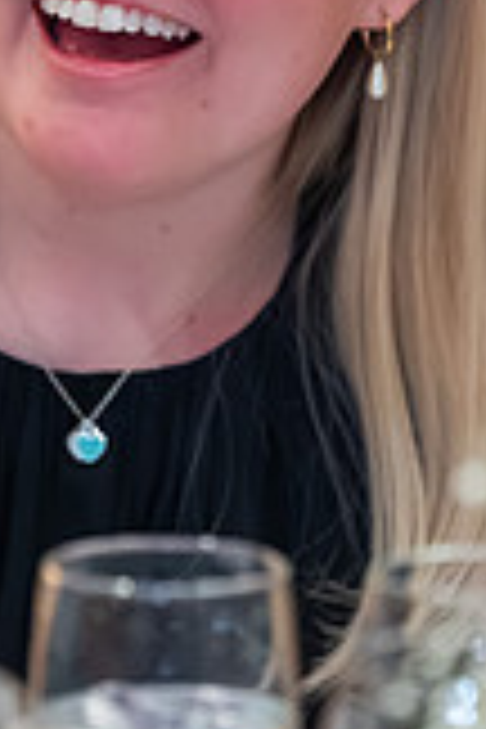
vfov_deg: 3.7
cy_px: 261
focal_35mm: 554
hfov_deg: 2.5
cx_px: 124
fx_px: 11218
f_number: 3.2
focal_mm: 200
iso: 10000
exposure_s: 1/125
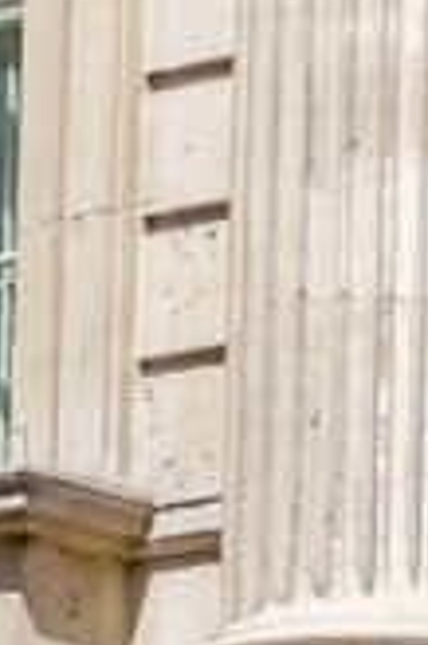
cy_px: 673
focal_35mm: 514
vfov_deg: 4.0
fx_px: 9187
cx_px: 1944
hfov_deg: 2.6
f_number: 5.6
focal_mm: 55
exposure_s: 1/400
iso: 100
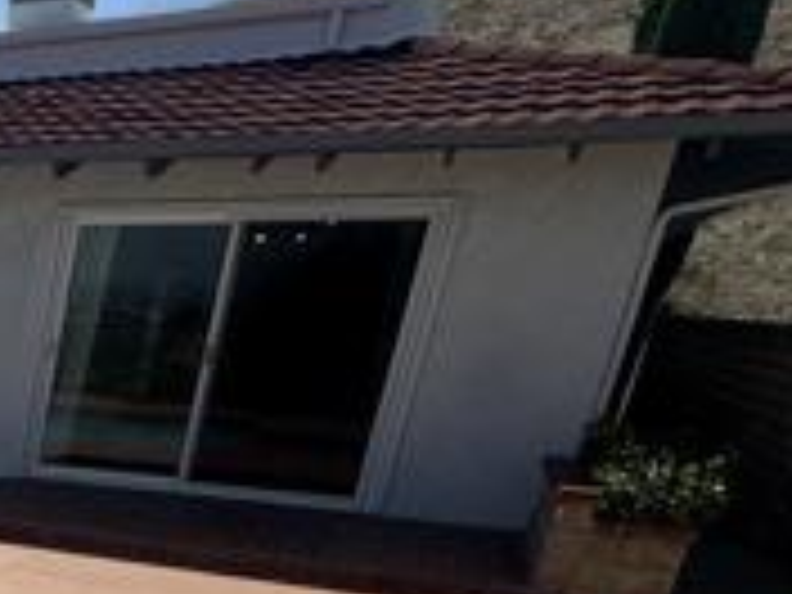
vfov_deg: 25.4
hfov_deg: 25.1
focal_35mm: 51
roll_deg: -0.1
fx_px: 1167
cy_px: 729
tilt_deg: -22.0
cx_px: -482
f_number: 2.2
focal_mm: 2.22
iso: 50
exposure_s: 1/3906
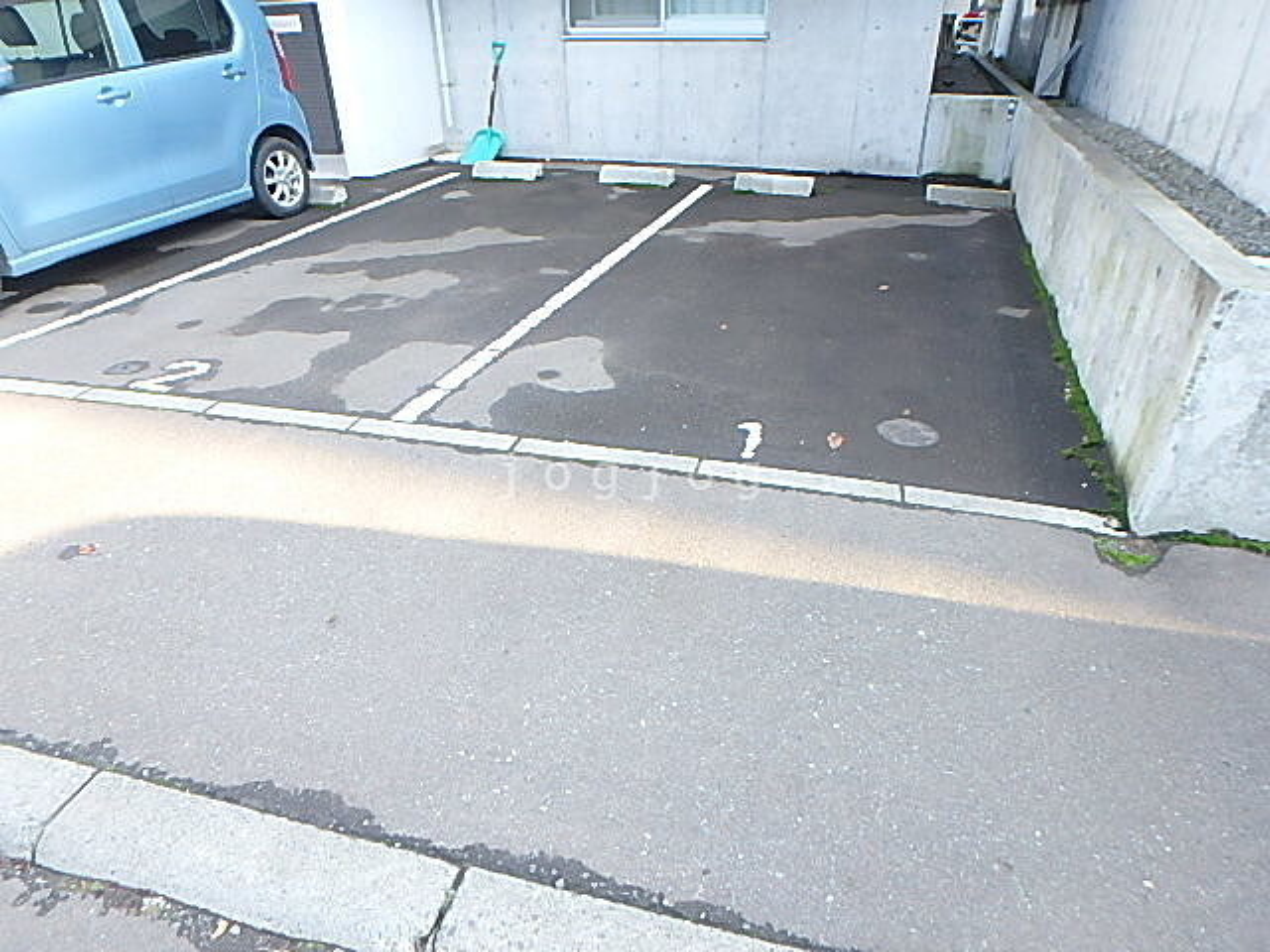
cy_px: 476
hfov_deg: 79.0
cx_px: 635
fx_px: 770
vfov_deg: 63.4
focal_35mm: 21
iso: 160
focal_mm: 3.7
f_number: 3.5
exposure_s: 1/60
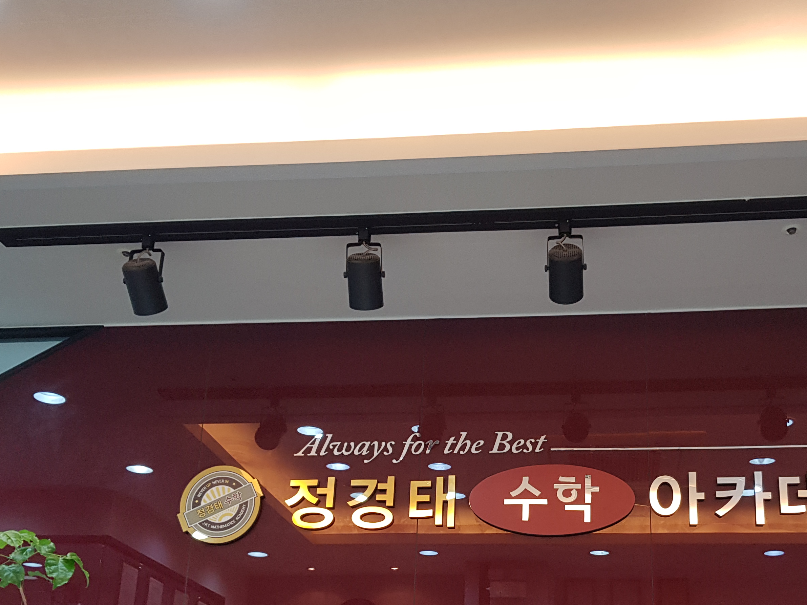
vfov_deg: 32.0
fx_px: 1026
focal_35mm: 44
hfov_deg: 42.6
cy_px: 484
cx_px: 505
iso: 100
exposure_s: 1/60
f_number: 1.7
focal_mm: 4.3
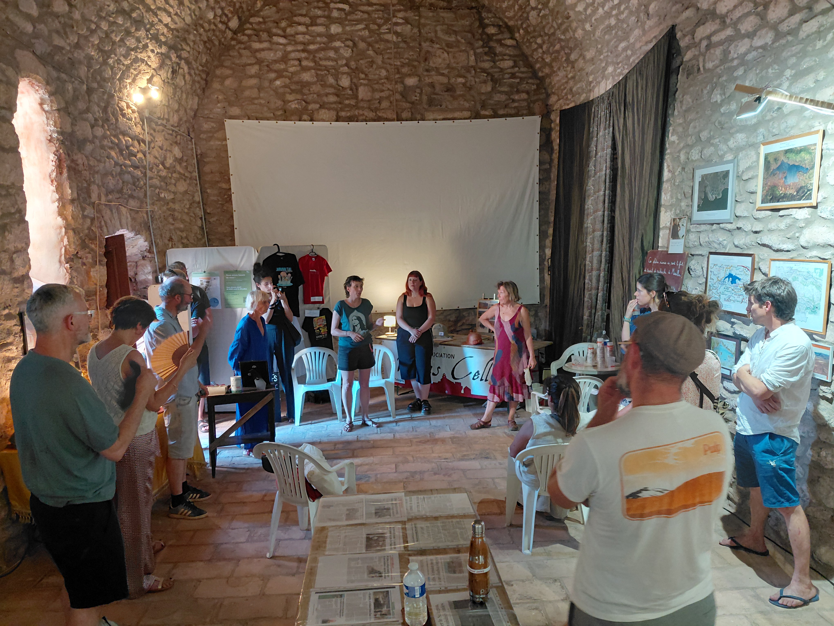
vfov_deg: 54.9
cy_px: 313
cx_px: 417
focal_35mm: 25
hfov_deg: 69.4
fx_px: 602
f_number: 1.8
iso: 320
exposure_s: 1/25
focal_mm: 4.69
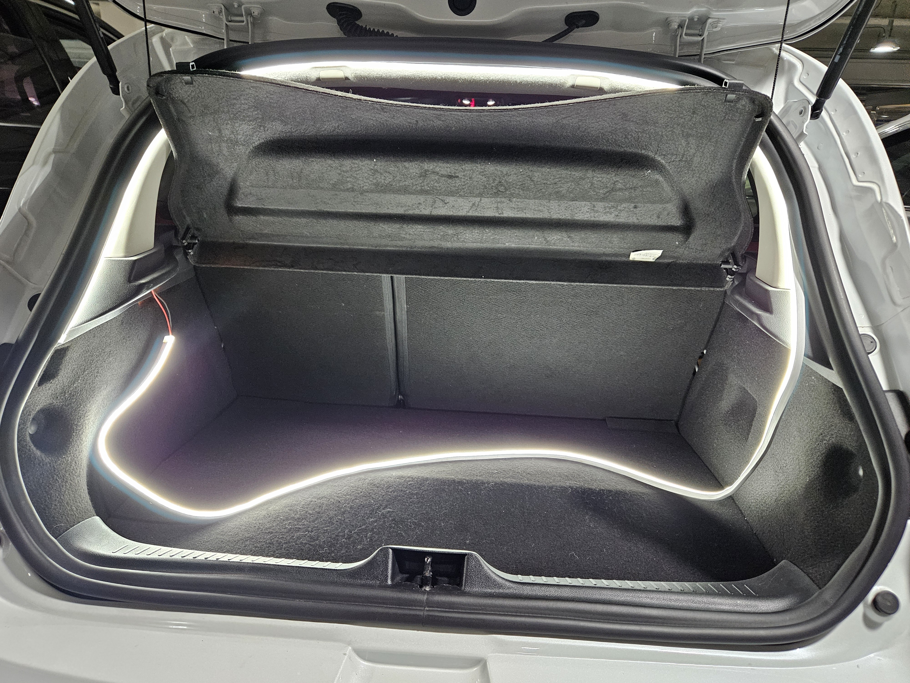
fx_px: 605
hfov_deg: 73.9
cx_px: 455
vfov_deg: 58.9
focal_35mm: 23
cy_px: 342
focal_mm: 5.4
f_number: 1.8
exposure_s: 1/120
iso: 800
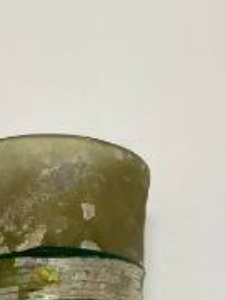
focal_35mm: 75
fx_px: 650
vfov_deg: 24.3
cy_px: 328
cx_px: 66
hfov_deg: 19.5
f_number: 2.4
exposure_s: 1/120
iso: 80
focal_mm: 3.3
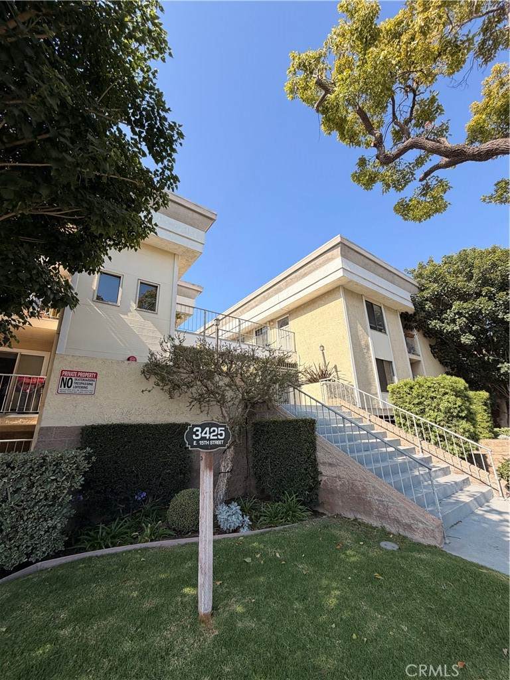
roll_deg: +2.0
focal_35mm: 14
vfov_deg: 102.1
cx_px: 255
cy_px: 340
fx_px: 275
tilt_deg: +17.3
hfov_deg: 85.7
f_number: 2.2
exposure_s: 1/770
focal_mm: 2.22
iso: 40
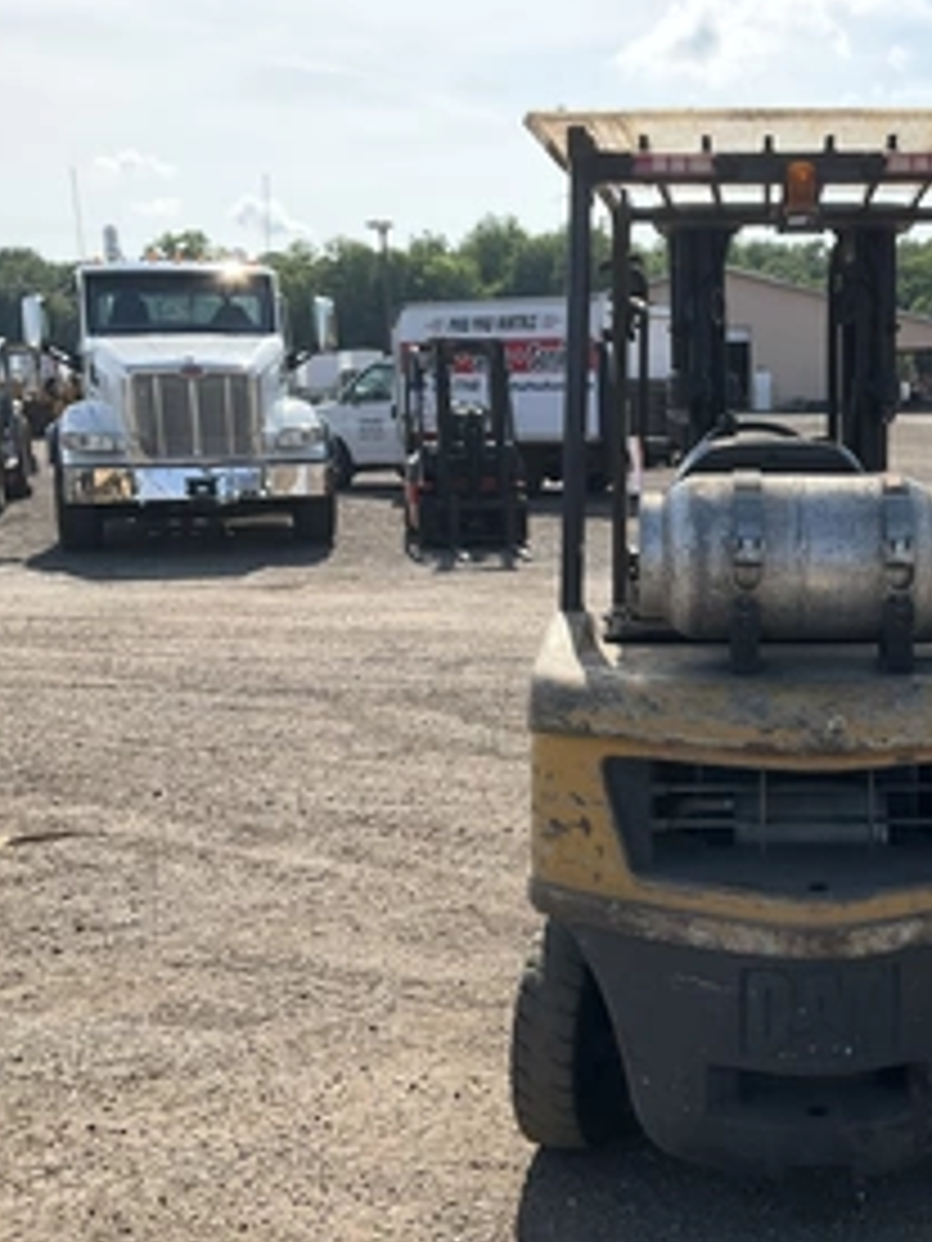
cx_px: 797
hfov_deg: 33.0
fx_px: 1508
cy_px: 639
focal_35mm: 42
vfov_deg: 44.8
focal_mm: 3
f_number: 1.8
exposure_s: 1/1490
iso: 25
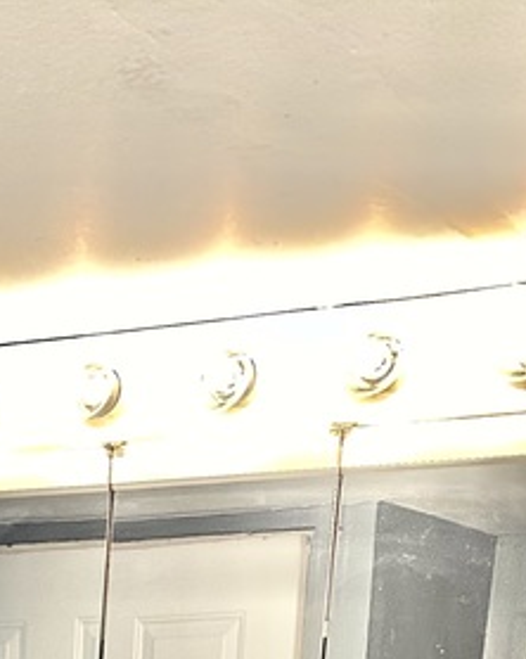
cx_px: -291
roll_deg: -1.2
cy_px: 1237
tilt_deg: -14.7
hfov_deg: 15.4
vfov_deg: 16.8
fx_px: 1773
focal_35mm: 91
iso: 320
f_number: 1.78
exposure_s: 1/60
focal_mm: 6.86
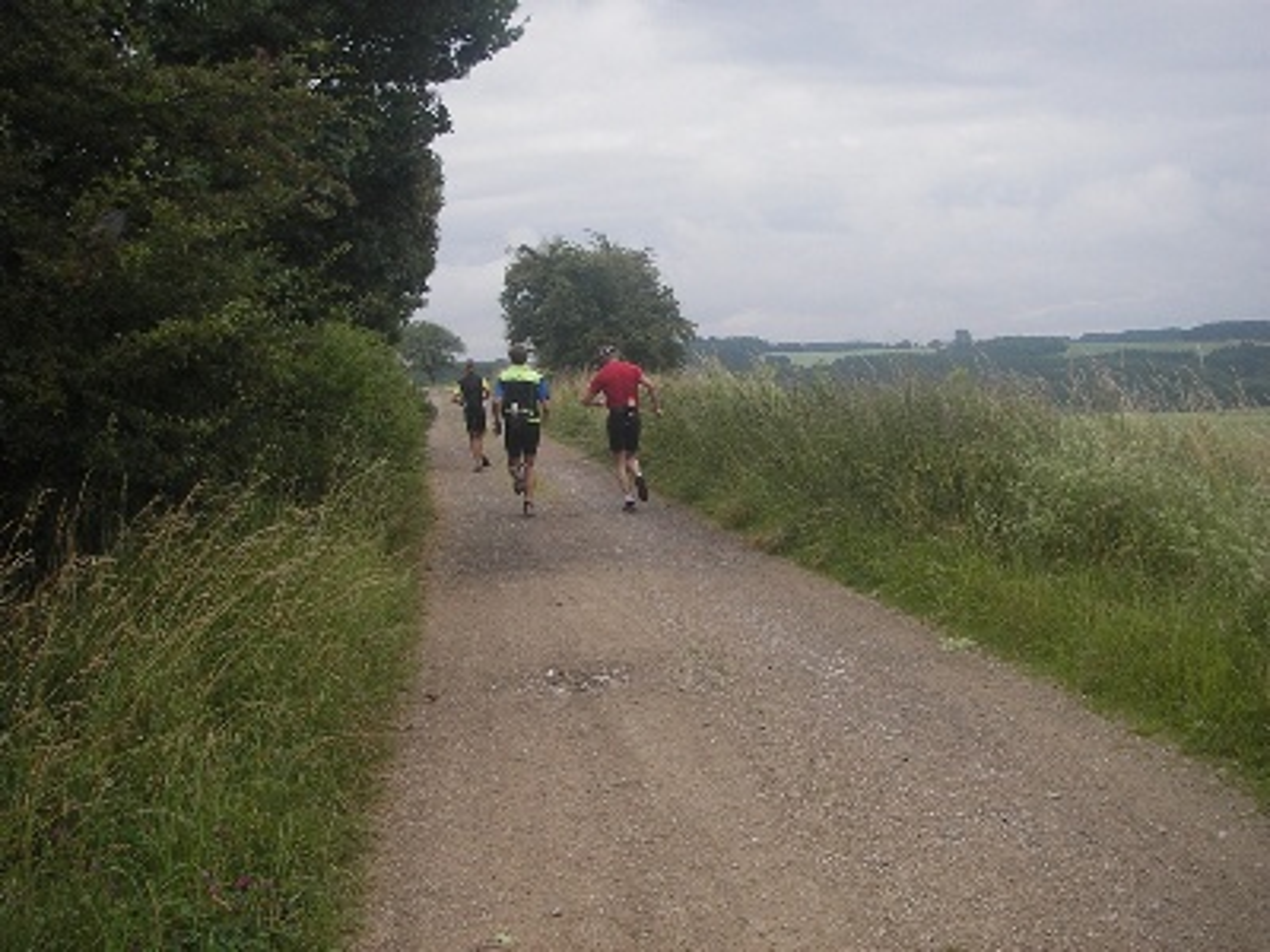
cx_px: 635
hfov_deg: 49.0
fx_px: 1394
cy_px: 476
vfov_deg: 37.7
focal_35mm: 38
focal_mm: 6.3
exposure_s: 1/320
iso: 50
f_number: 3.3
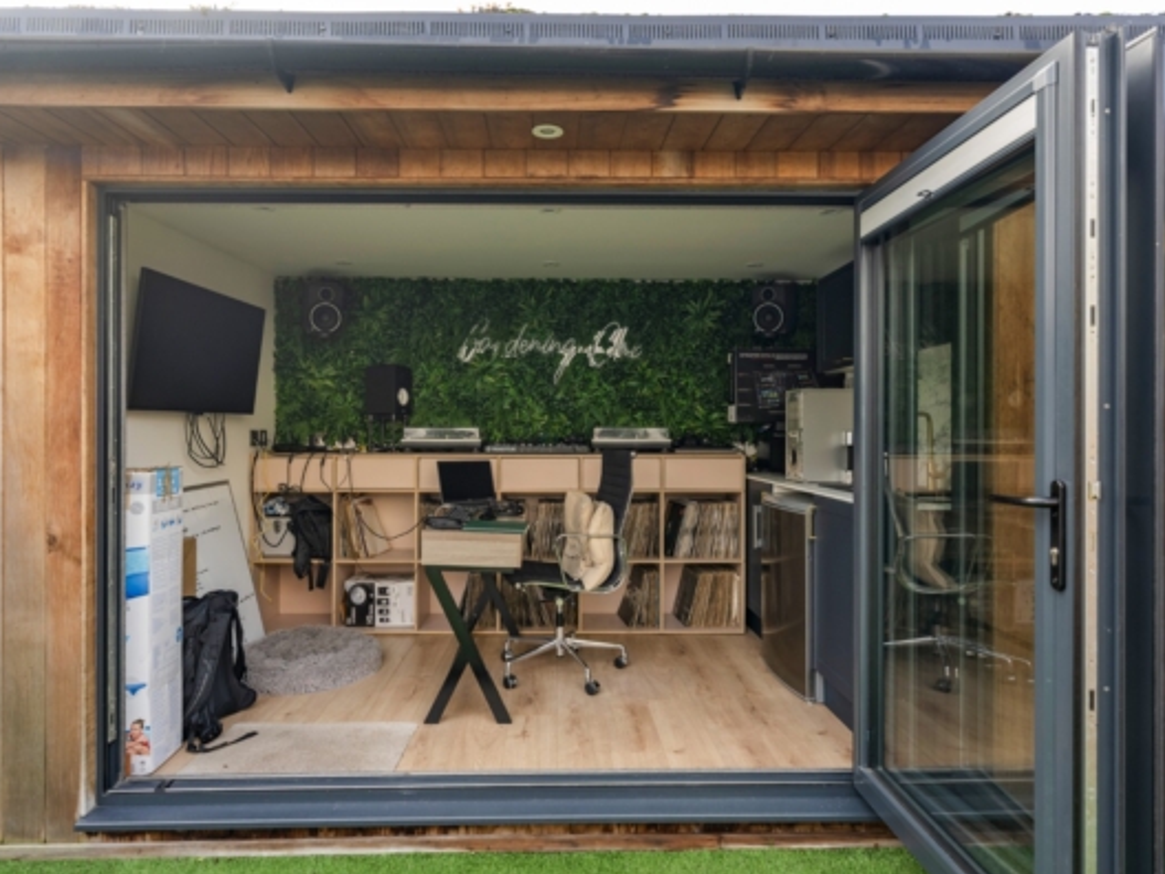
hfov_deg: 81.7
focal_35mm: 20
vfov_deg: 66.0
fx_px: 673
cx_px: 560
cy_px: 445
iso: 320
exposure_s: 1/60
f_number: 5
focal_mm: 18
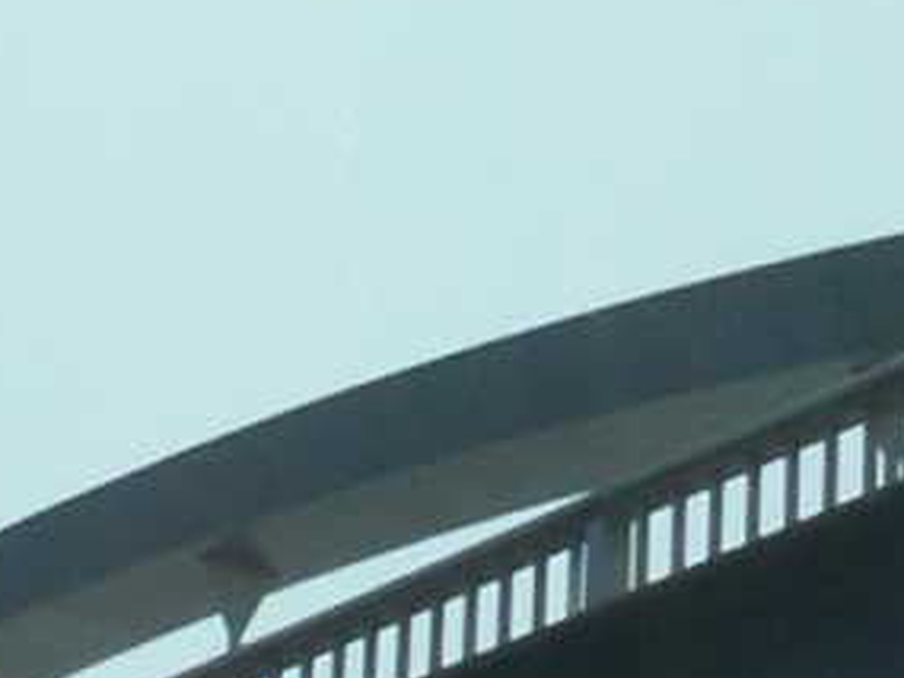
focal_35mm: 252
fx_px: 6581
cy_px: 108
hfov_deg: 7.9
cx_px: 309
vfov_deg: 5.9
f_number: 8
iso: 50
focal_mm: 5.86
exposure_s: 1/400
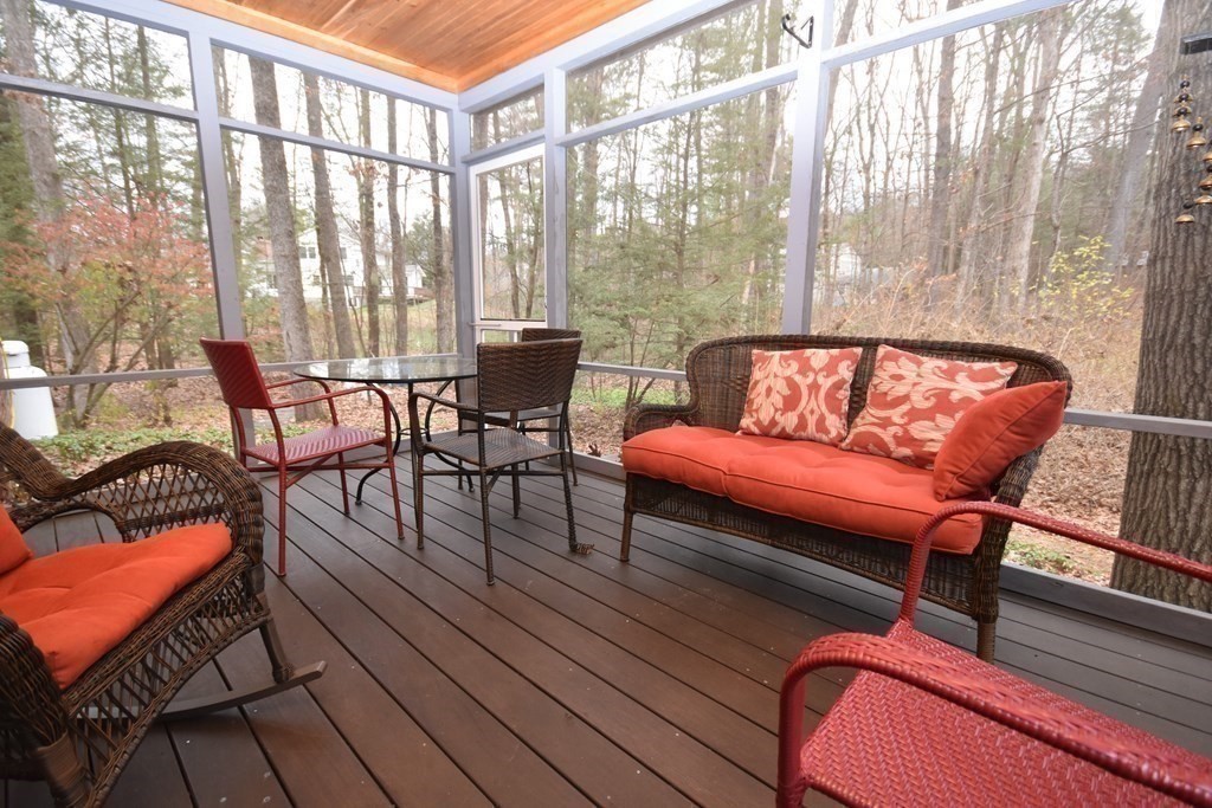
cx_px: 606
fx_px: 505
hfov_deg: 100.4
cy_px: 404
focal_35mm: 15
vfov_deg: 77.3
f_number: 5
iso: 800
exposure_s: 1/100
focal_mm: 10
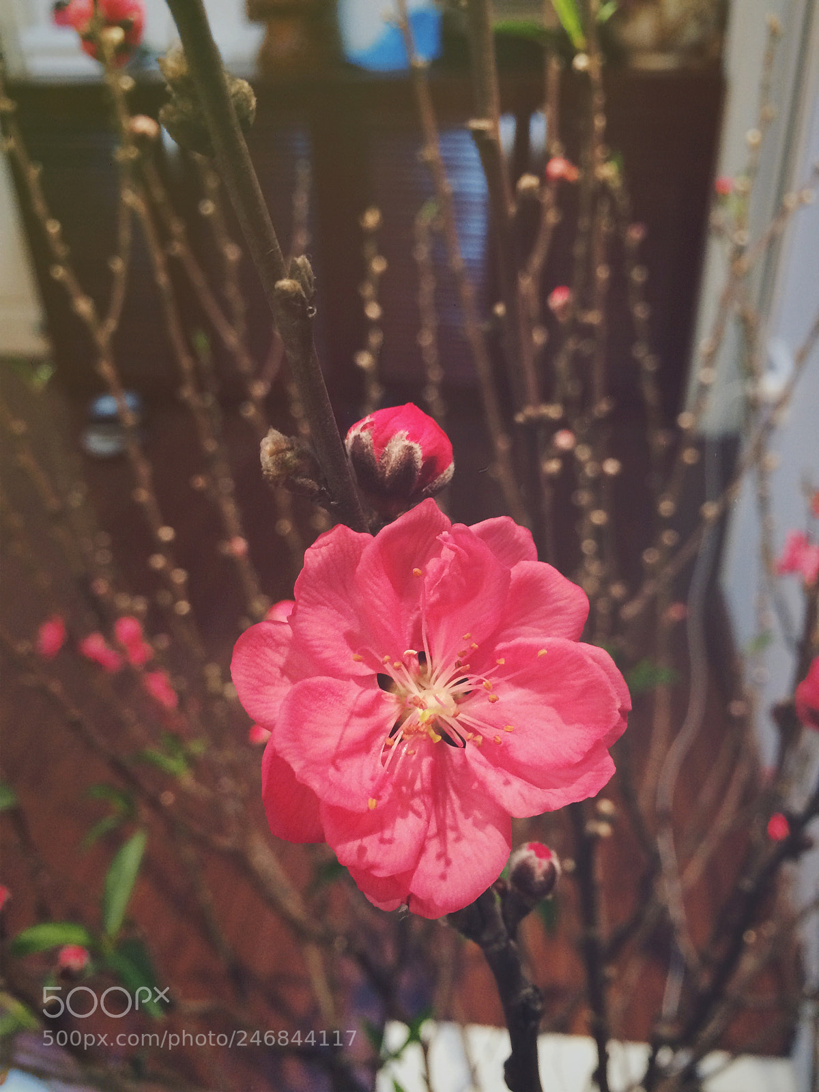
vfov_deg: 61.7
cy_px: 546
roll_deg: +2.4
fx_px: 915
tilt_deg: -33.6
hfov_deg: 48.2
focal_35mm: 29
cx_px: 410
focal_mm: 4.15
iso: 250
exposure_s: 1/33
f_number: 2.2
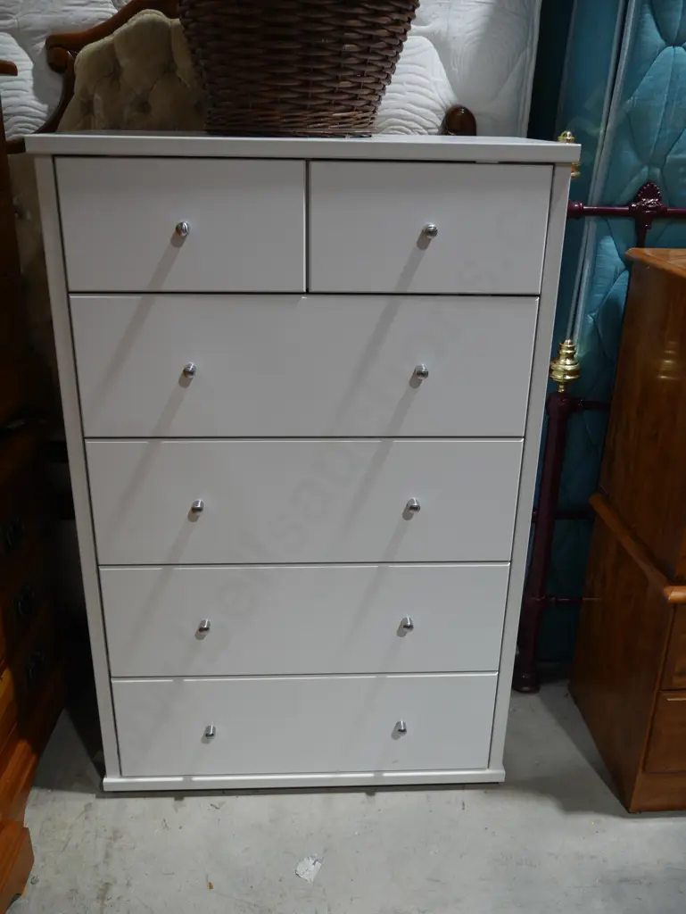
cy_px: 457
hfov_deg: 44.2
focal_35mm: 32
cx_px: 343
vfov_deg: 56.8
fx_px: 845
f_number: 3.6
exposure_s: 1/60
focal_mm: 16
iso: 200
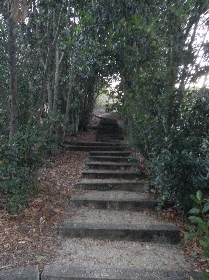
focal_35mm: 33
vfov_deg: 55.4
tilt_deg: -1.3
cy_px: 140
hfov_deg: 42.8
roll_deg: +0.4
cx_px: 104
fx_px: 266
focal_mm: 3.3
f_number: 2.4
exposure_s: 1/17
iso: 640
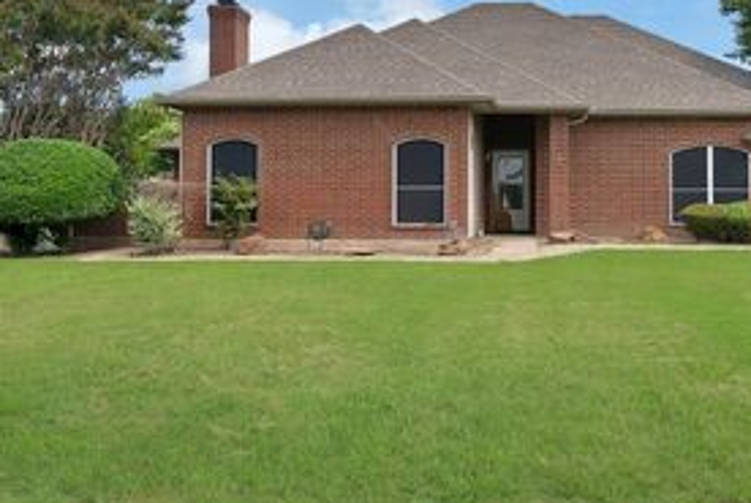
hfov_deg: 49.9
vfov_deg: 34.9
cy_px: 169
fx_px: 794
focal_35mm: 38
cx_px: 484
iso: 640
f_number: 9
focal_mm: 21
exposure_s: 1/400
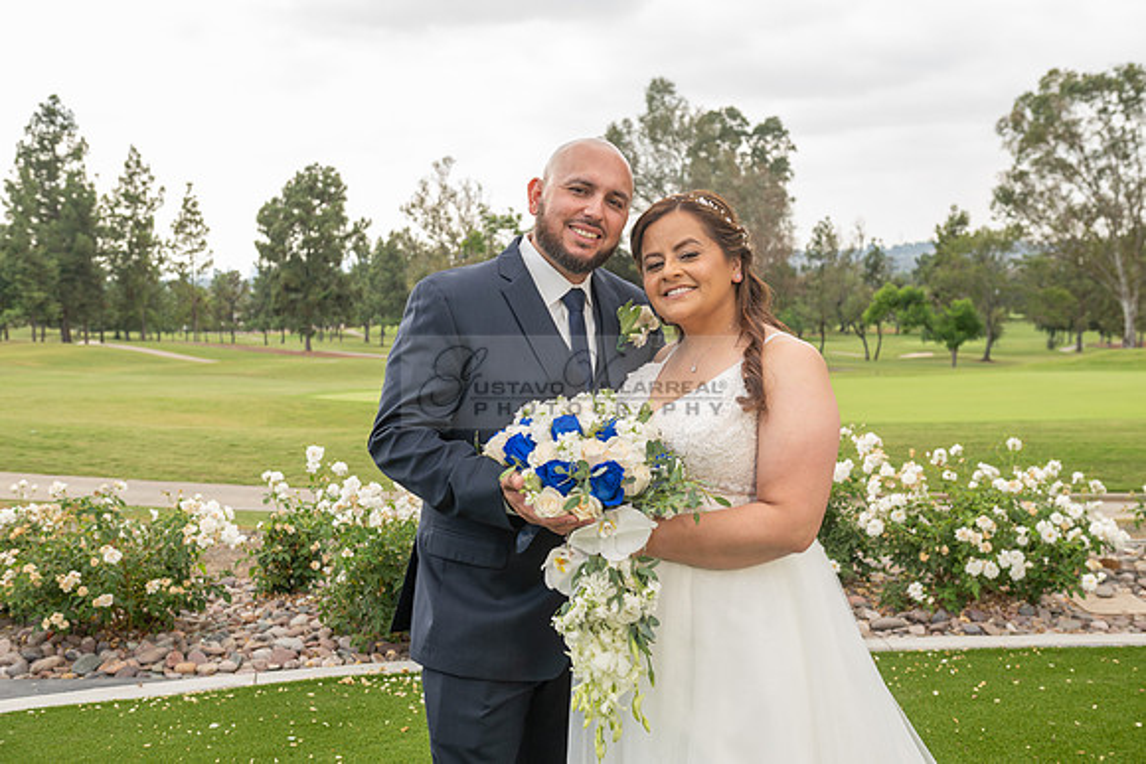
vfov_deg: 33.4
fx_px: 1274
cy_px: 382
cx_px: 573
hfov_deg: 48.4
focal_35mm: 40
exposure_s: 1/250
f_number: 5.6
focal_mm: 40
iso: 200
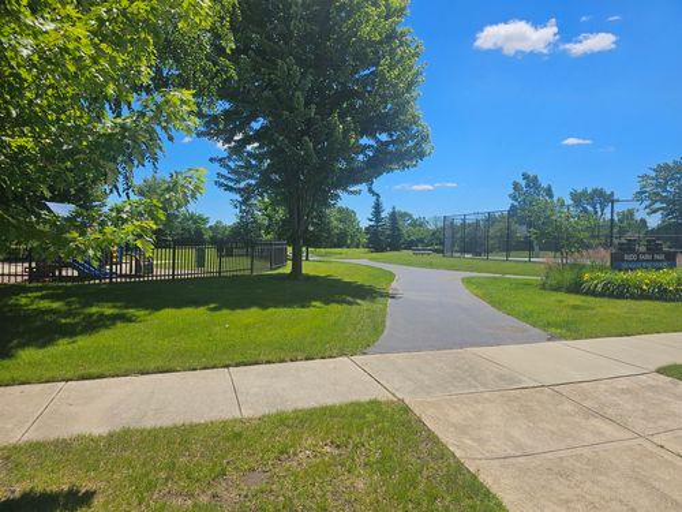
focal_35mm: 23
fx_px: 453
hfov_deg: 73.9
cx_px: 341
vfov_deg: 58.9
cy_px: 256
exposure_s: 1/1064
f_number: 1.7
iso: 10
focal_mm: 6.3
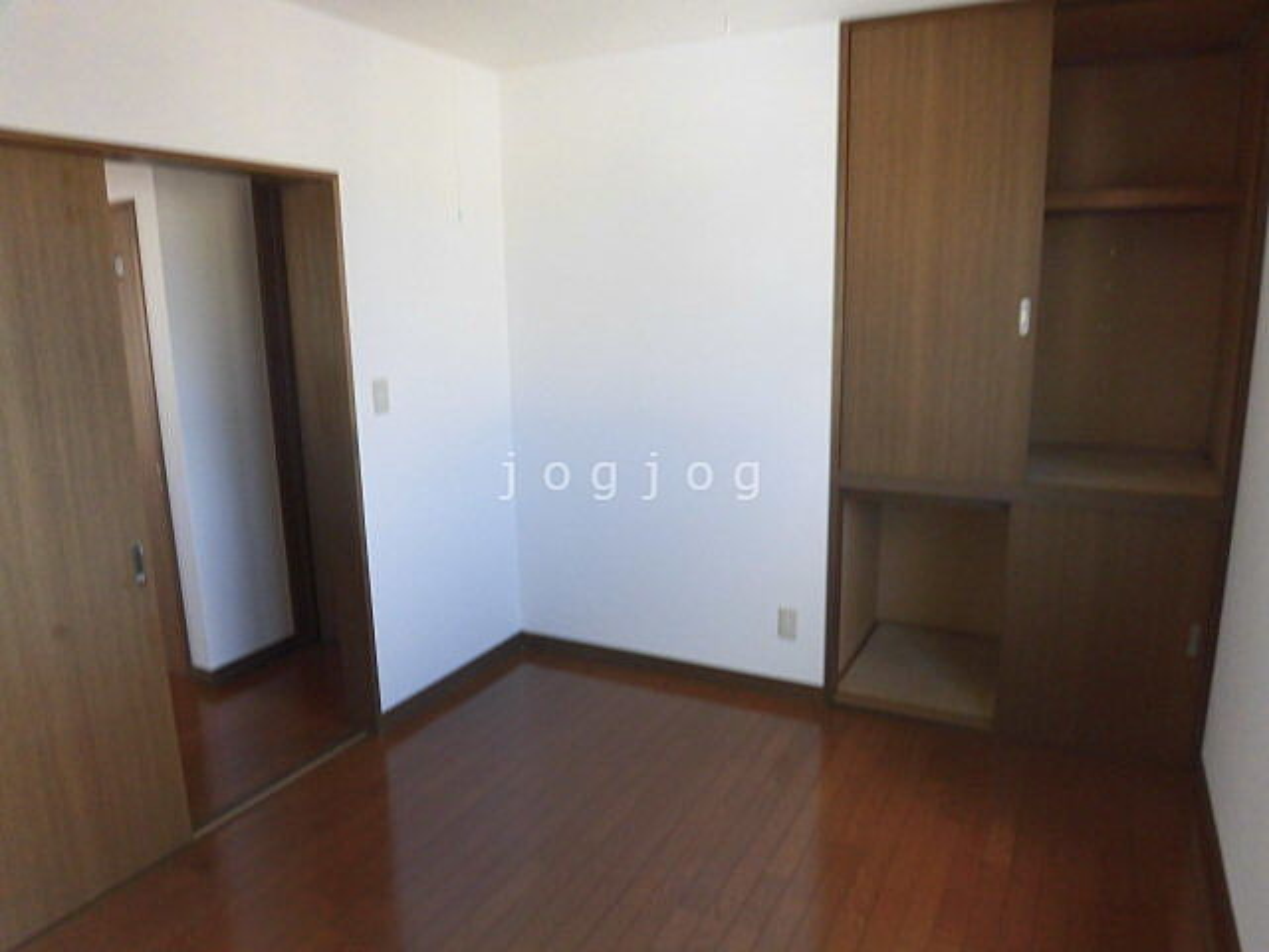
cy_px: 476
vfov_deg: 56.8
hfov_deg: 71.6
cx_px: 634
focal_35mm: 24
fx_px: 880
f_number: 3.1
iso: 160
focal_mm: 4.3
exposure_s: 1/60
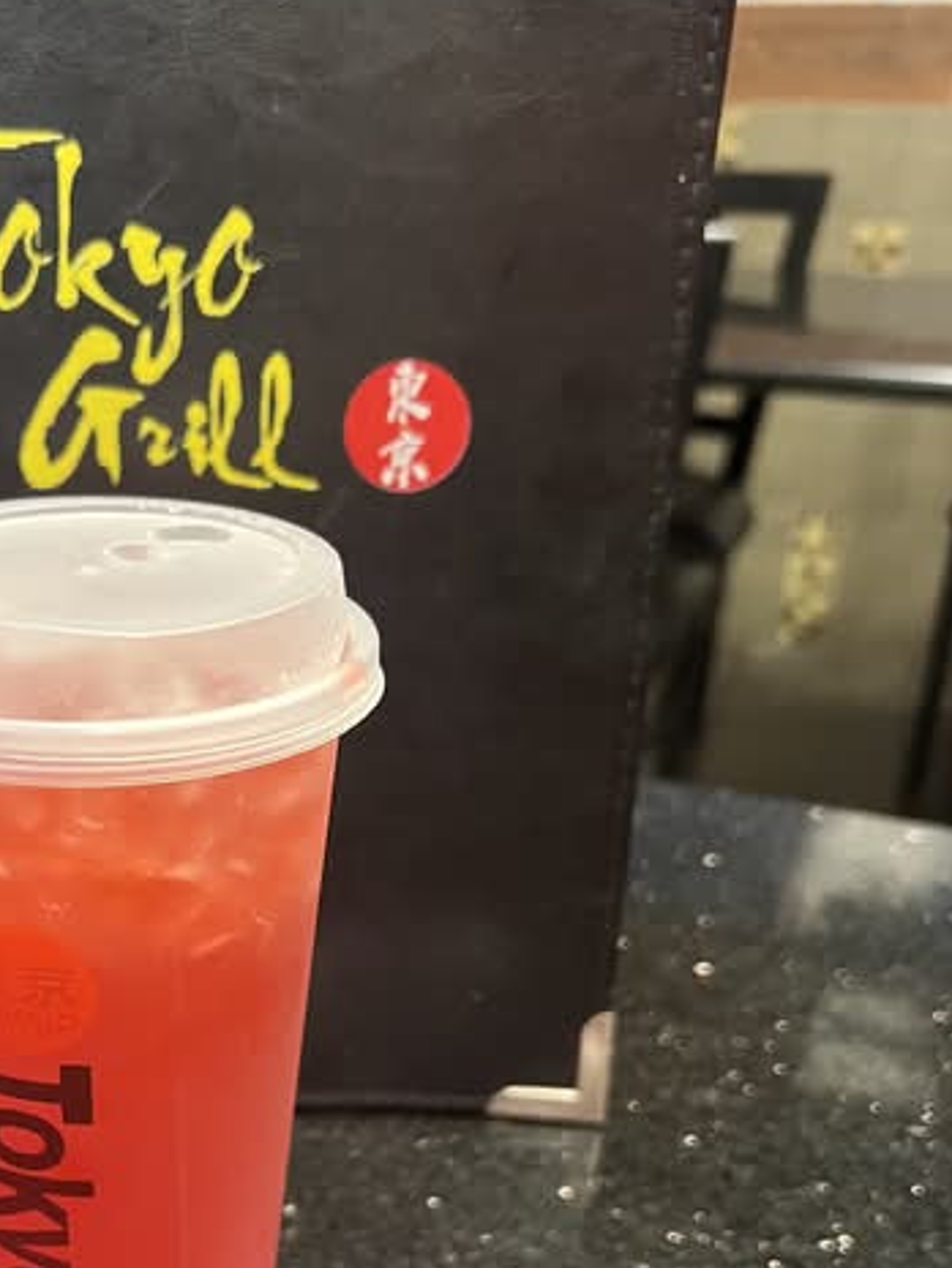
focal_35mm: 41
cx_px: 221
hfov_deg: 34.3
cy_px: 877
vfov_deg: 44.9
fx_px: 1503
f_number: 1.5
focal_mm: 5.7
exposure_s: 1/60
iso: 400
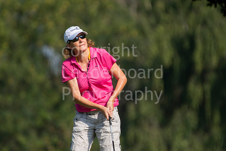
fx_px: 4709
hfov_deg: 2.7
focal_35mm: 750
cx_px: 113
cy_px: 76
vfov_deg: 1.8
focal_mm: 500
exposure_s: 1/2000
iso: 400
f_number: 5.6
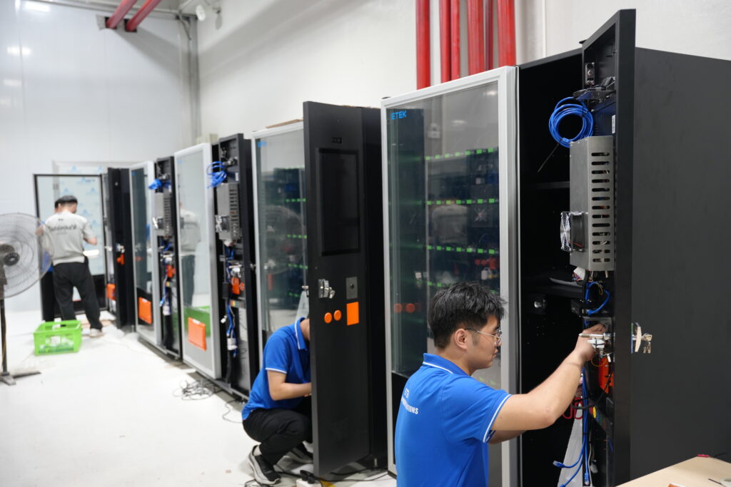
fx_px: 676
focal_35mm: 33
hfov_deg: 56.8
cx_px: 366
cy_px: 244
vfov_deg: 39.6
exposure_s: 1/125
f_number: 3.2
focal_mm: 33.3
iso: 1000
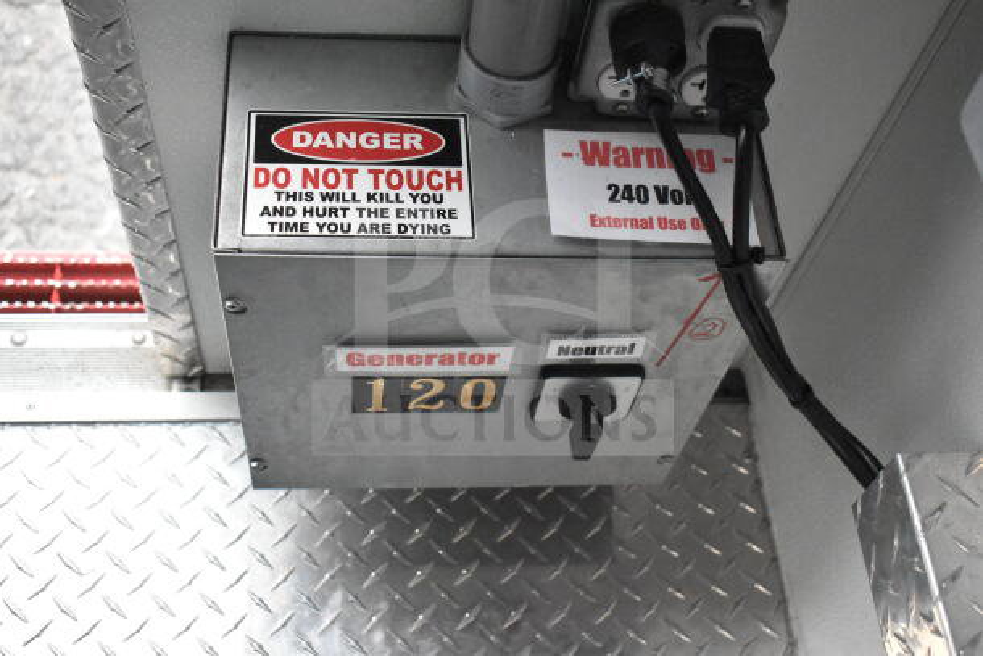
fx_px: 1188
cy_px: 328
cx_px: 492
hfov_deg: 45.0
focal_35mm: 44
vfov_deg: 30.9
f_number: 4.2
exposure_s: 1/4000
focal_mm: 29
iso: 9000
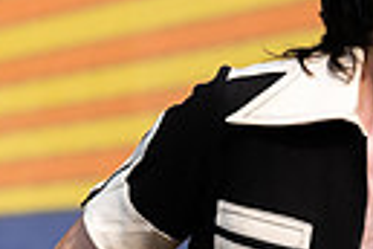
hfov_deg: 3.8
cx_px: 379
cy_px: 300
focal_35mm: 539
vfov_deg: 2.5
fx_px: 5584
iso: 200
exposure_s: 1/1250
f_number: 5
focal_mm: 120
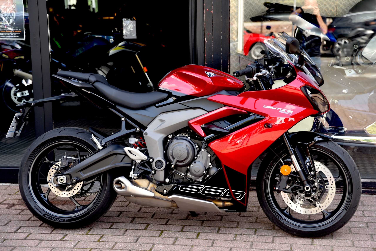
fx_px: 731
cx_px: 188
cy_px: 126
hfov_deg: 28.8
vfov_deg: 19.5
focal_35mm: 70
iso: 100
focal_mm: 70
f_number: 4
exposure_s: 1/60
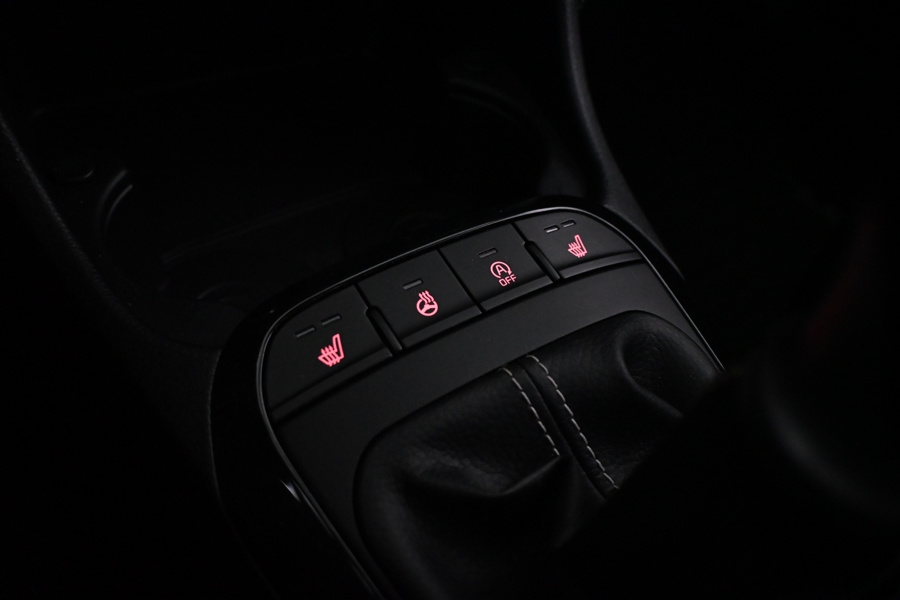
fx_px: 787
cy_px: 300
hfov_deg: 59.5
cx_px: 450
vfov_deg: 41.7
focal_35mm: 32
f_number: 4
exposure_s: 1/60
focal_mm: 21
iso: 4000
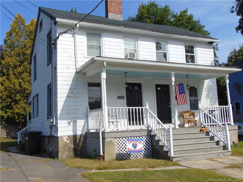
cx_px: 122
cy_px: 91
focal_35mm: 39
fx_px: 274
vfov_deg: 36.8
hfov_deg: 47.9
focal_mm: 6.9
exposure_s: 1/200
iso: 80
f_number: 8.5
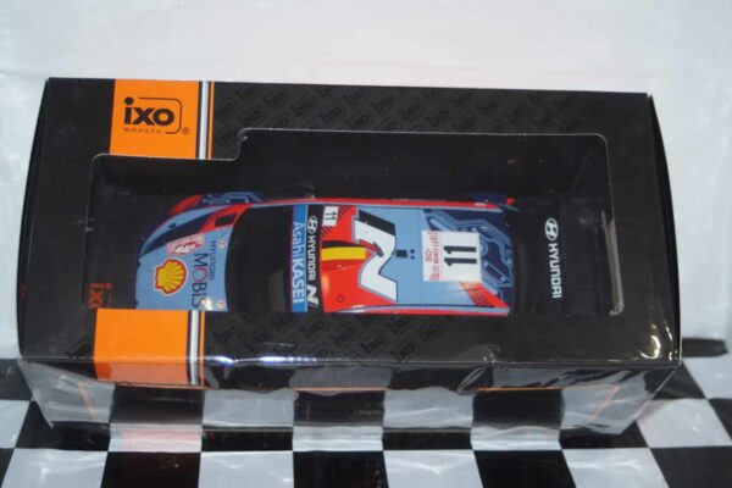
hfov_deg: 33.4
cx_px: 366
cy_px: 244
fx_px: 1220
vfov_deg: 22.6
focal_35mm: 60
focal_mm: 40
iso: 250
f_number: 4.5
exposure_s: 1/100
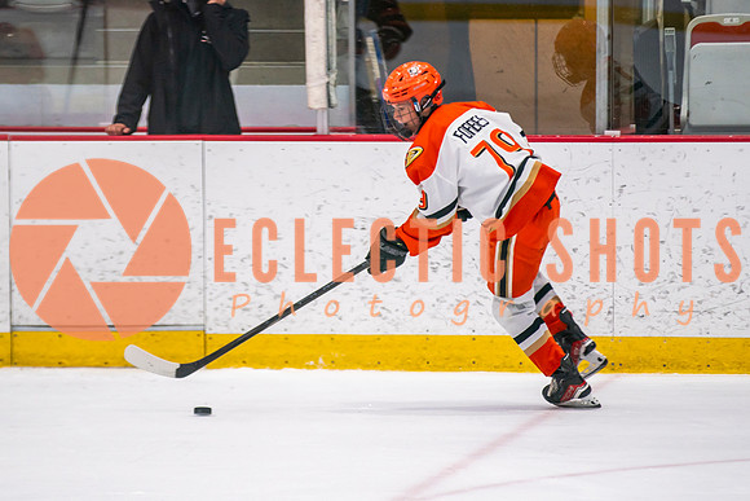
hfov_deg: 6.3
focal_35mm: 325
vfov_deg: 4.2
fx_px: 6766
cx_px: 349
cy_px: 317
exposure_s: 1/640
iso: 800
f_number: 2.8
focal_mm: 190
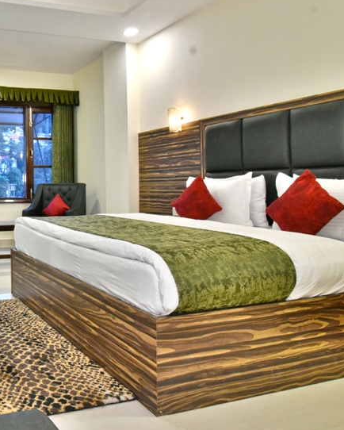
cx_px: -4
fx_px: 382
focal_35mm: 30
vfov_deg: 58.4
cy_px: 176
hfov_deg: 41.7
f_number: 8
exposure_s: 1/100
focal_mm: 16
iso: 4000
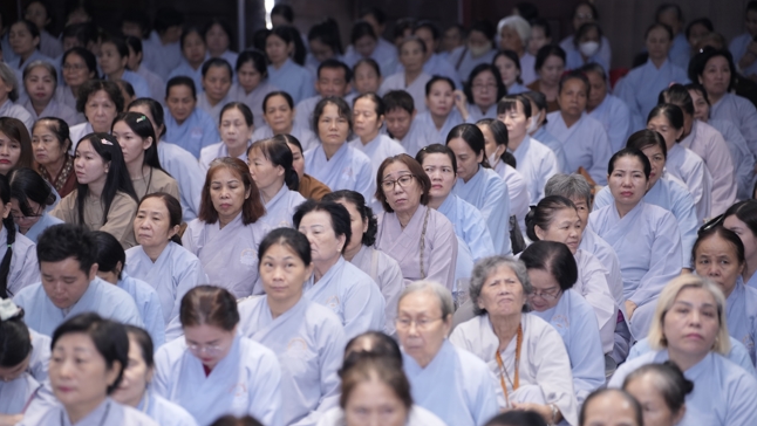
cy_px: 238
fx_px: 3173
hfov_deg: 13.6
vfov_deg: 7.7
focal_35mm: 158
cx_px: 378
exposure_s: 1/125
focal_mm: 150
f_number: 2.8
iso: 1000
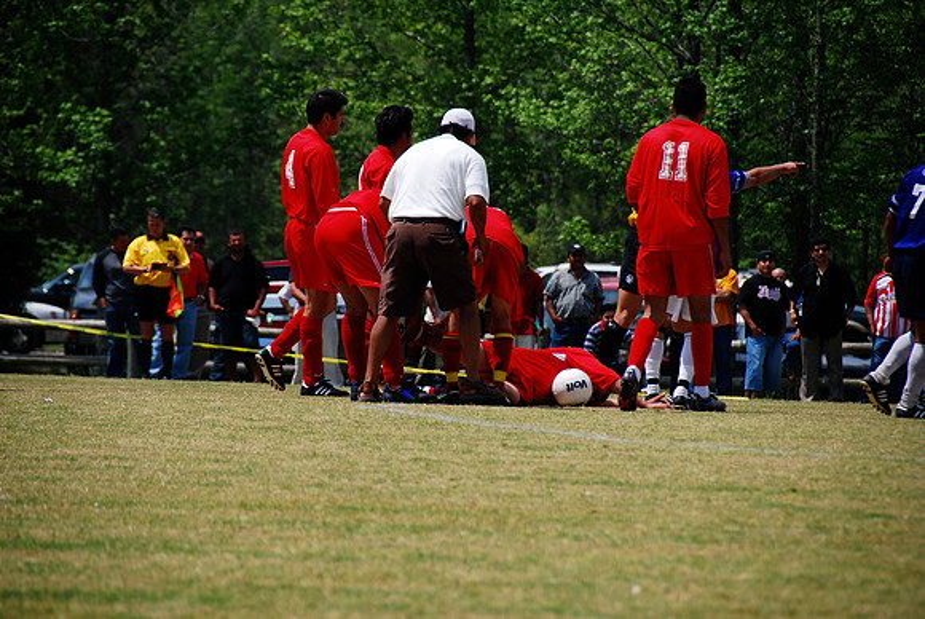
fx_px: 7716
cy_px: 310
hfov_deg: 6.9
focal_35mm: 300
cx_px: 462
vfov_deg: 4.6
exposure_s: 1/500
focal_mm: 200
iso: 100
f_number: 5.6
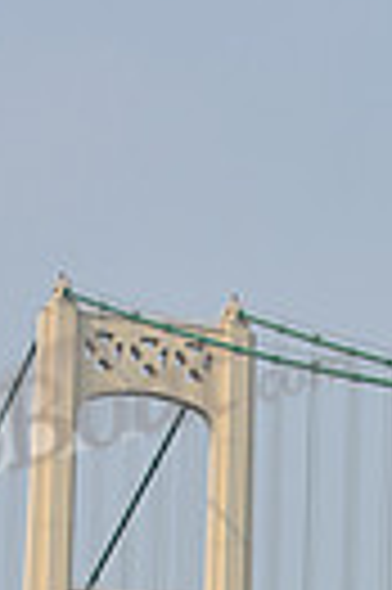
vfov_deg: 6.5
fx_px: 5076
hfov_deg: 4.4
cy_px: 1018
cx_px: 588
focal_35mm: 310
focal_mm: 70
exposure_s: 1/1250
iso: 250
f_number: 8
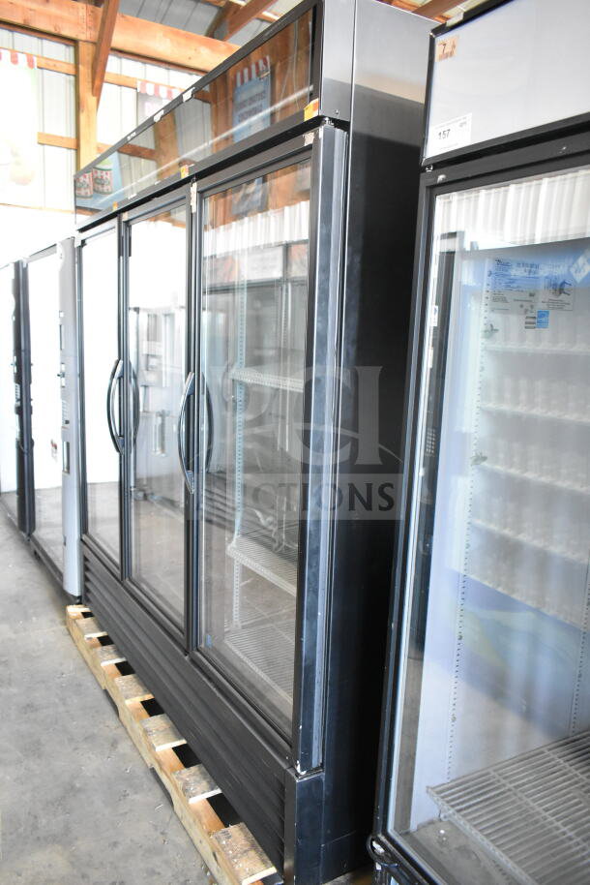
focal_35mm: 27
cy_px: 442
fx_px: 663
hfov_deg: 48.0
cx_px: 295
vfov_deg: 67.4
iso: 4000
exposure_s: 1/30
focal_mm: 18
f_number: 3.5
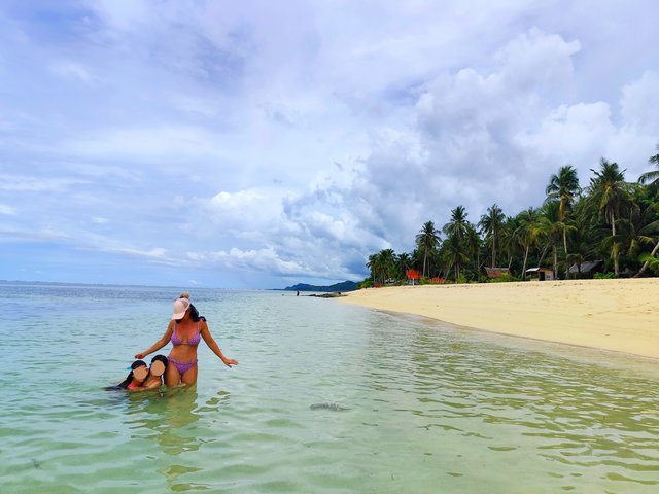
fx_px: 438
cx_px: 330
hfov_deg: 73.9
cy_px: 247
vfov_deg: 58.9
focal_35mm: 23
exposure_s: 1/1827
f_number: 1.65
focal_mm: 6.19
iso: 50
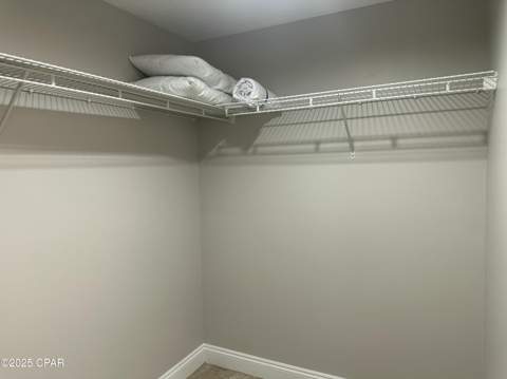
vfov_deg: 56.7
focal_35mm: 24
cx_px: 254
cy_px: 190
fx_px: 351
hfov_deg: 71.7
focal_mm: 6.86
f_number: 1.78
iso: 200
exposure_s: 1/60
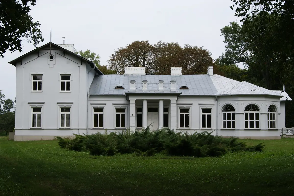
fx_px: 429
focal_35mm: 52
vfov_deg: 25.8
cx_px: 147
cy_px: 98
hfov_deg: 37.9
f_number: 11
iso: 100
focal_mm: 35
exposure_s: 1/80
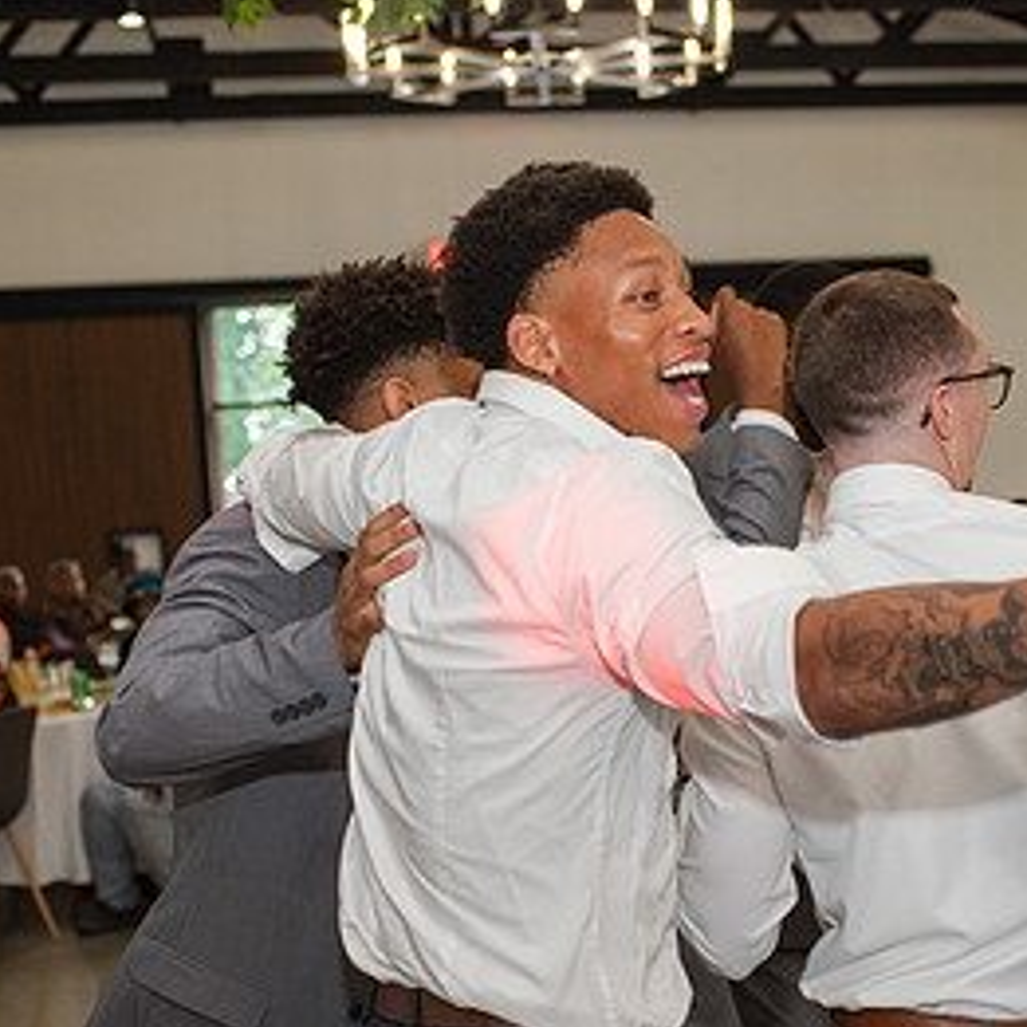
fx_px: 2215
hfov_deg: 25.7
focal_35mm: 66
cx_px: 815
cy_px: 720
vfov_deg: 25.9
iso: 800
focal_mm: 35
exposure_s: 1/200
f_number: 3.2
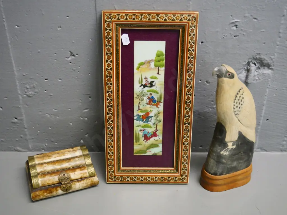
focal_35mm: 44
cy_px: 108
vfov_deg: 32.9
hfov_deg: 42.9
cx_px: 144
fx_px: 365
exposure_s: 1/200
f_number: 4.5
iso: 3200
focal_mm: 22
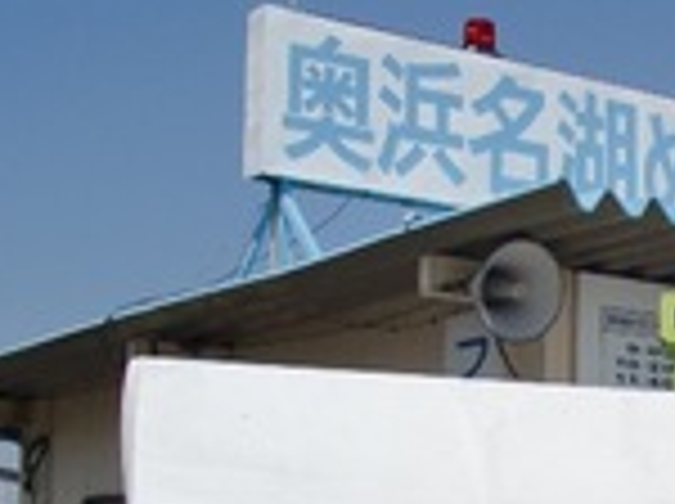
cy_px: 554
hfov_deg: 18.2
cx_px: 828
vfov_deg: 14.1
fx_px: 1986
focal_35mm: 102
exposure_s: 1/400
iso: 64
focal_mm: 6.3
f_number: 7.9
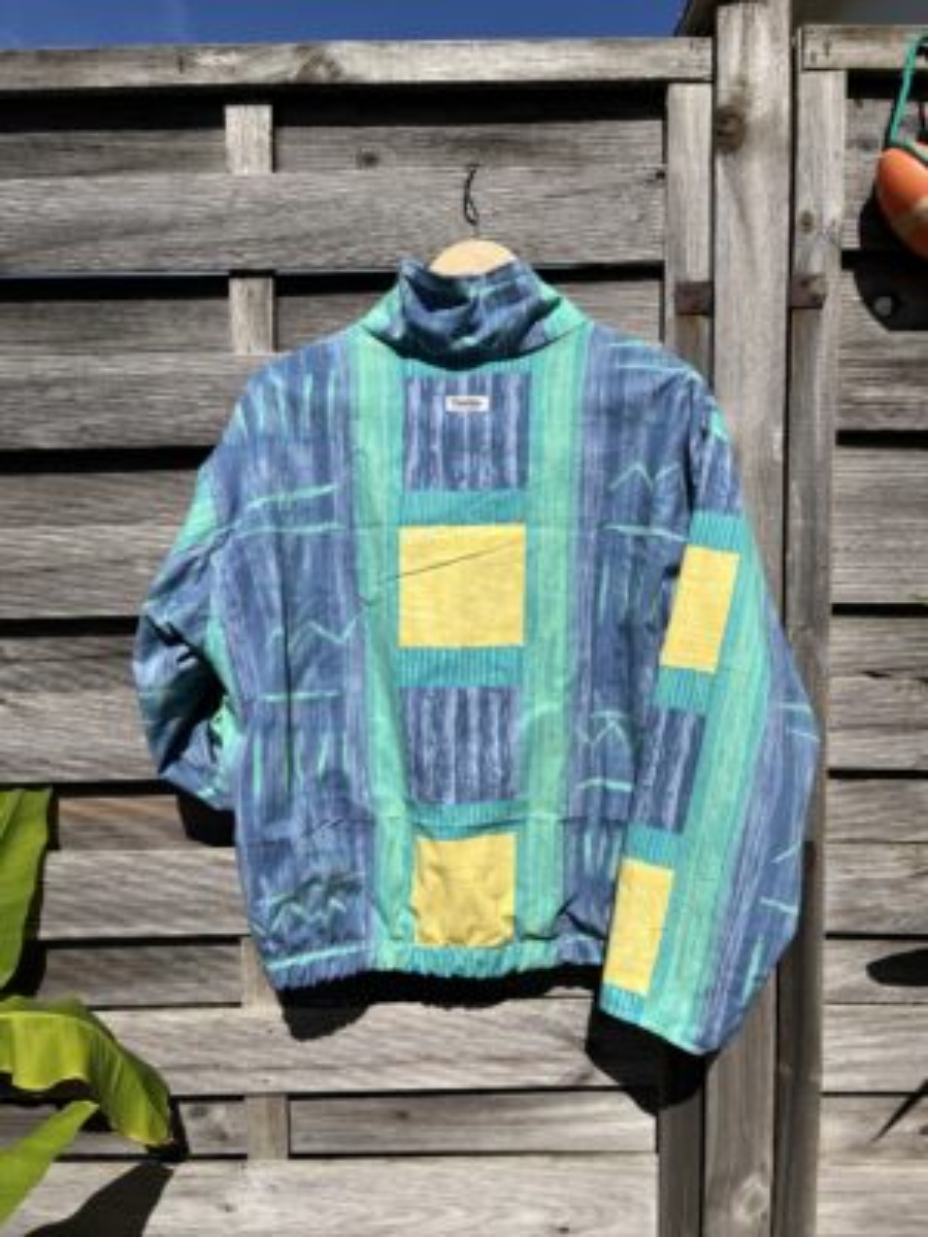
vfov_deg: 67.3
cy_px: 618
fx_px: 929
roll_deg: +1.2
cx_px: 464
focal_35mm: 26
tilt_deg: -5.1
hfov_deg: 53.1
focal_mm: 5.1
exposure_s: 1/7874
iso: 50
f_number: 1.6
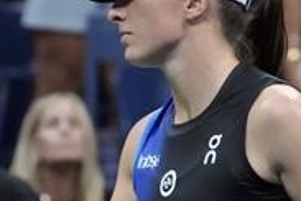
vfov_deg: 1.0
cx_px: -59
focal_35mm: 1379
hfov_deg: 1.5
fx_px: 11529
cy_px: 195
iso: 12800
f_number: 5.6
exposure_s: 1/1250
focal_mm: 259
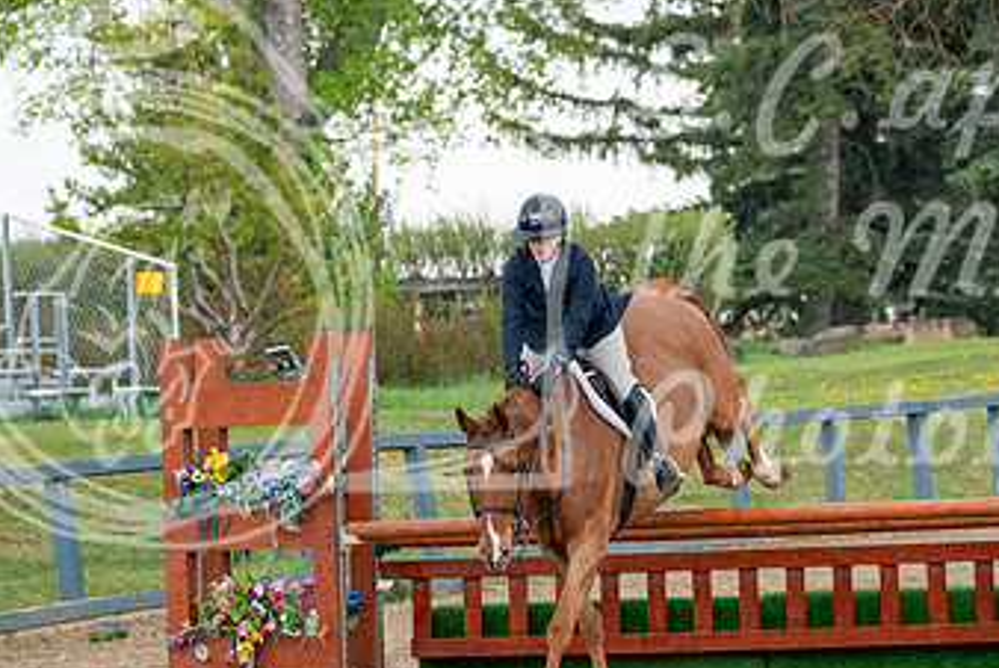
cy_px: 265
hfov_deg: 6.7
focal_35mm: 307
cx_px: 567
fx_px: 8526
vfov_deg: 4.5
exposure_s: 1/1250
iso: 2000
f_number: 5.6
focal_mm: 179
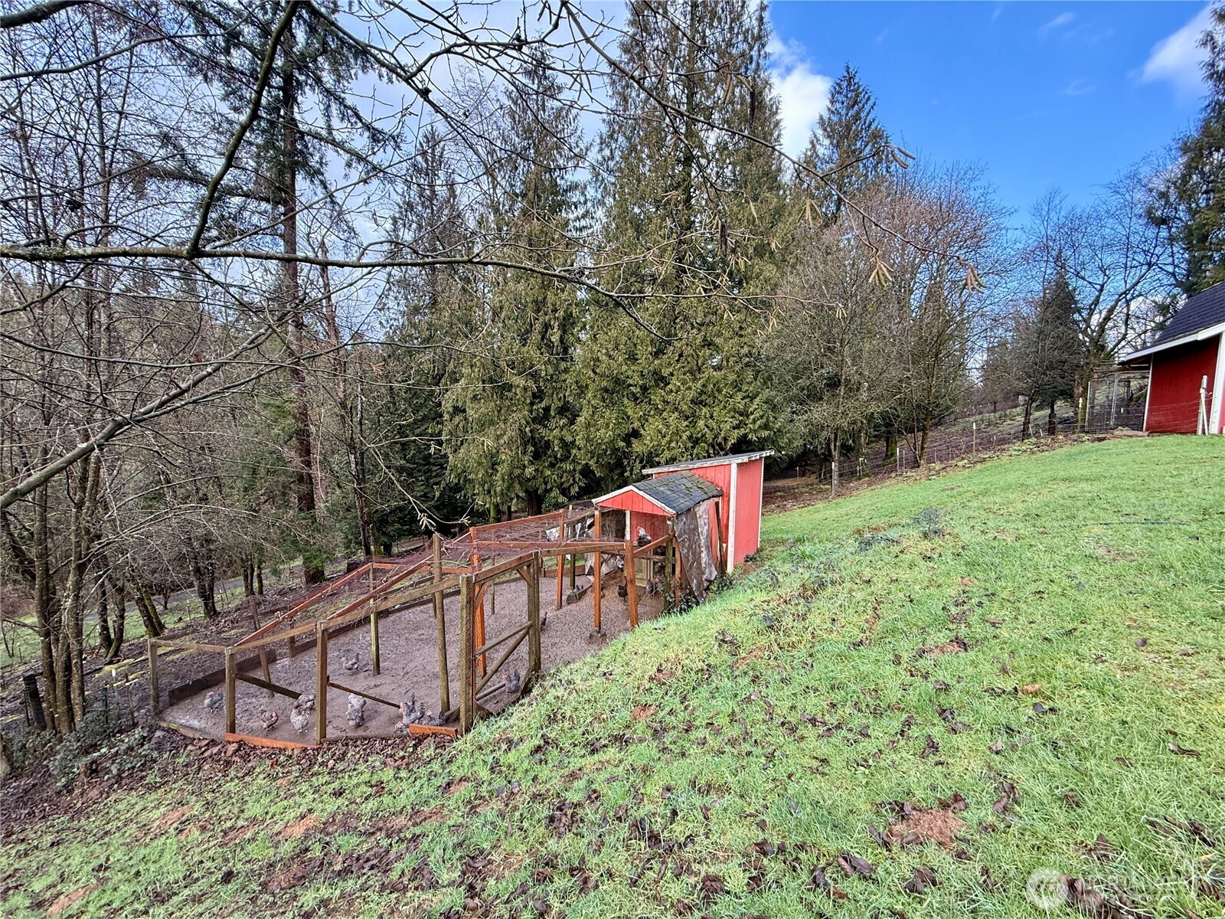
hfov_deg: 102.1
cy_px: 460
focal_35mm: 14
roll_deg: -1.9
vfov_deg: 85.7
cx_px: 612
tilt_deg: -4.1
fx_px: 495
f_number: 2.2
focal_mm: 2.22
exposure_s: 1/104
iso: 64
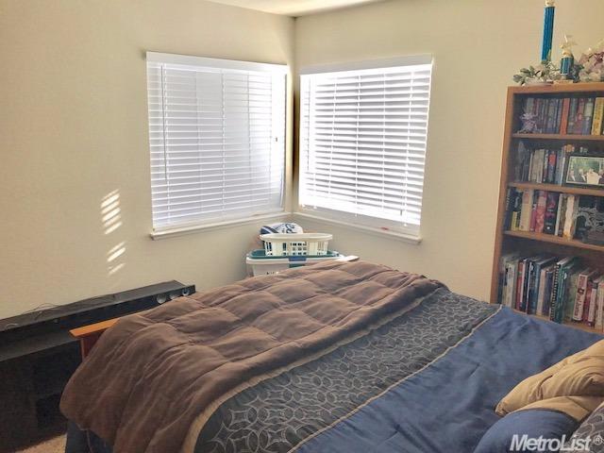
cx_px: 302
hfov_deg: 63.4
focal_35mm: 28
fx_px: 489
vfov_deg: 49.7
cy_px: 226
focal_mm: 3.99
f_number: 1.8
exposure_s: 1/60
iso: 32
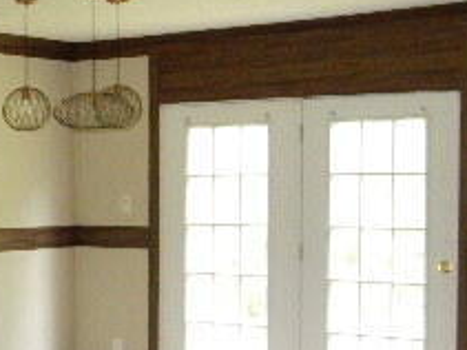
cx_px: -210
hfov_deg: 19.2
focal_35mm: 91
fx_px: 1227
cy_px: 217
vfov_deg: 16.2
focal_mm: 5.4
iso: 800
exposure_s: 1/30
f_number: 4
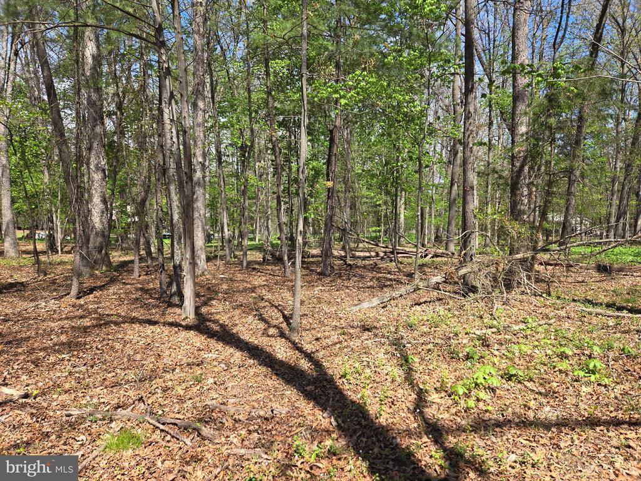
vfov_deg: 58.9
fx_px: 426
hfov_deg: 73.9
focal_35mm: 23
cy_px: 240
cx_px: 320
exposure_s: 1/907
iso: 25
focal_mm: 5.4
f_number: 1.8
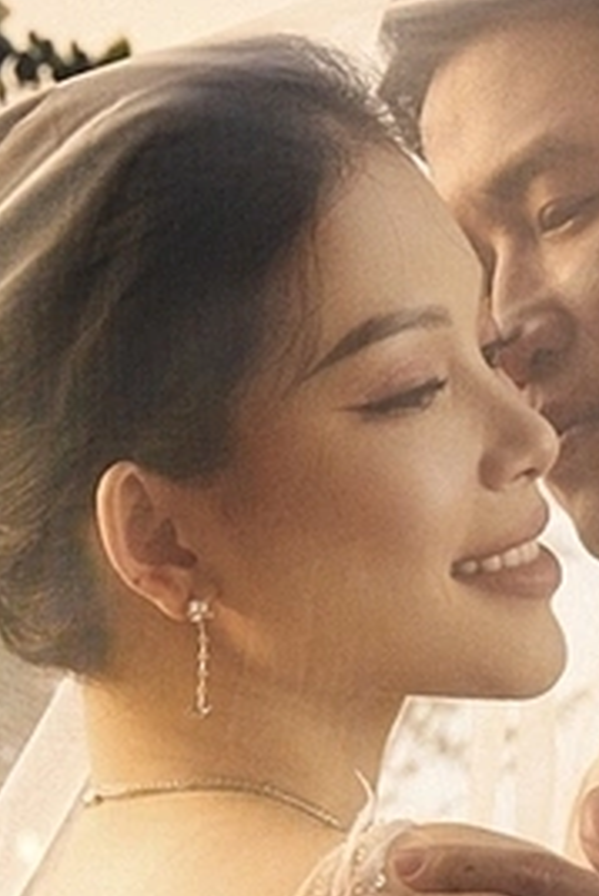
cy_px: 1163
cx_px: 559
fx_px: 6455
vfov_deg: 7.9
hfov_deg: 5.3
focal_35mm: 259
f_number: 8
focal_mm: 68
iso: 250
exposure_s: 1/125
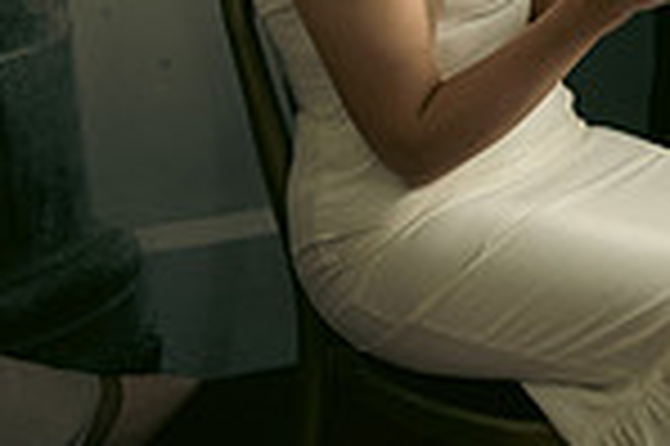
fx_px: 2249
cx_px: 1043
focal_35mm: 121
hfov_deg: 15.5
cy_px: -331
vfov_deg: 10.7
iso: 800
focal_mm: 31
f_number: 3.5
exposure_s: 1/160
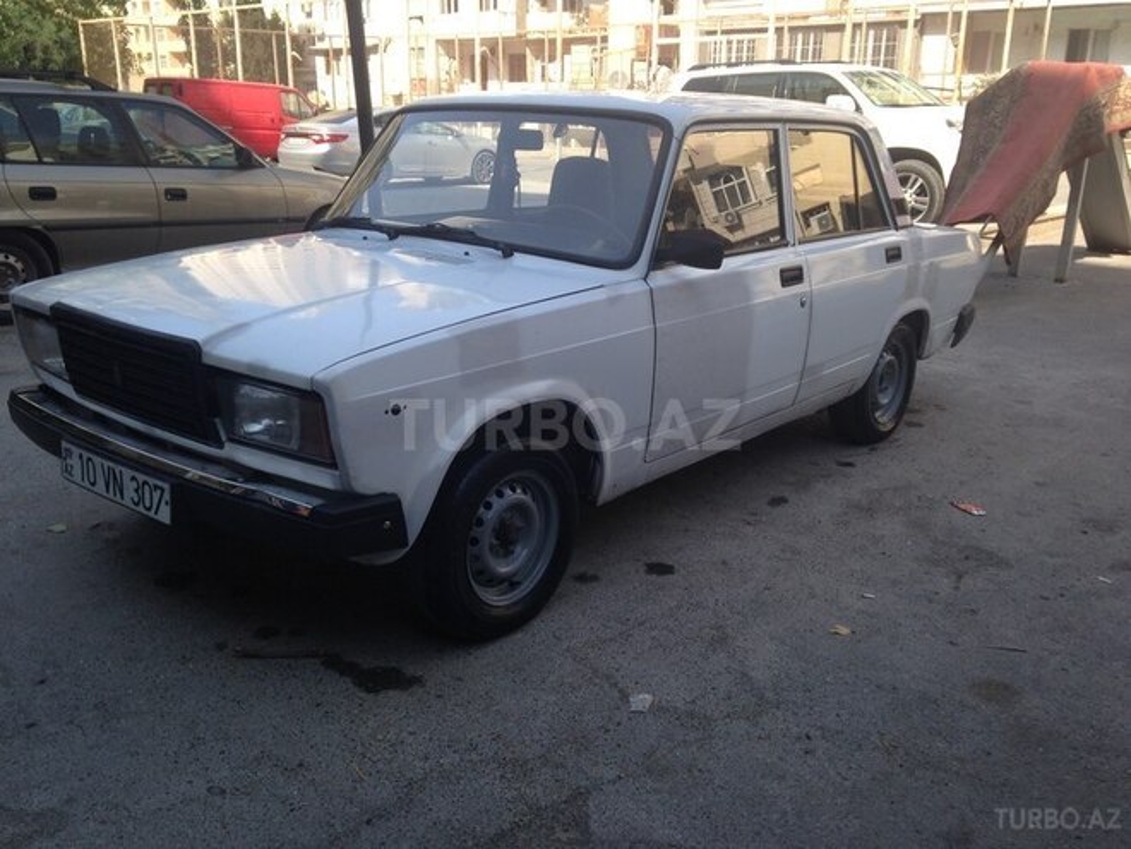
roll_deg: +0.5
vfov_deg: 42.9
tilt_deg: -17.1
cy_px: 424
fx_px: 1078
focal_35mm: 33
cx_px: 566
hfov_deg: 55.4
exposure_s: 1/577
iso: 50
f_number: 2.4
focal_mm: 4.12
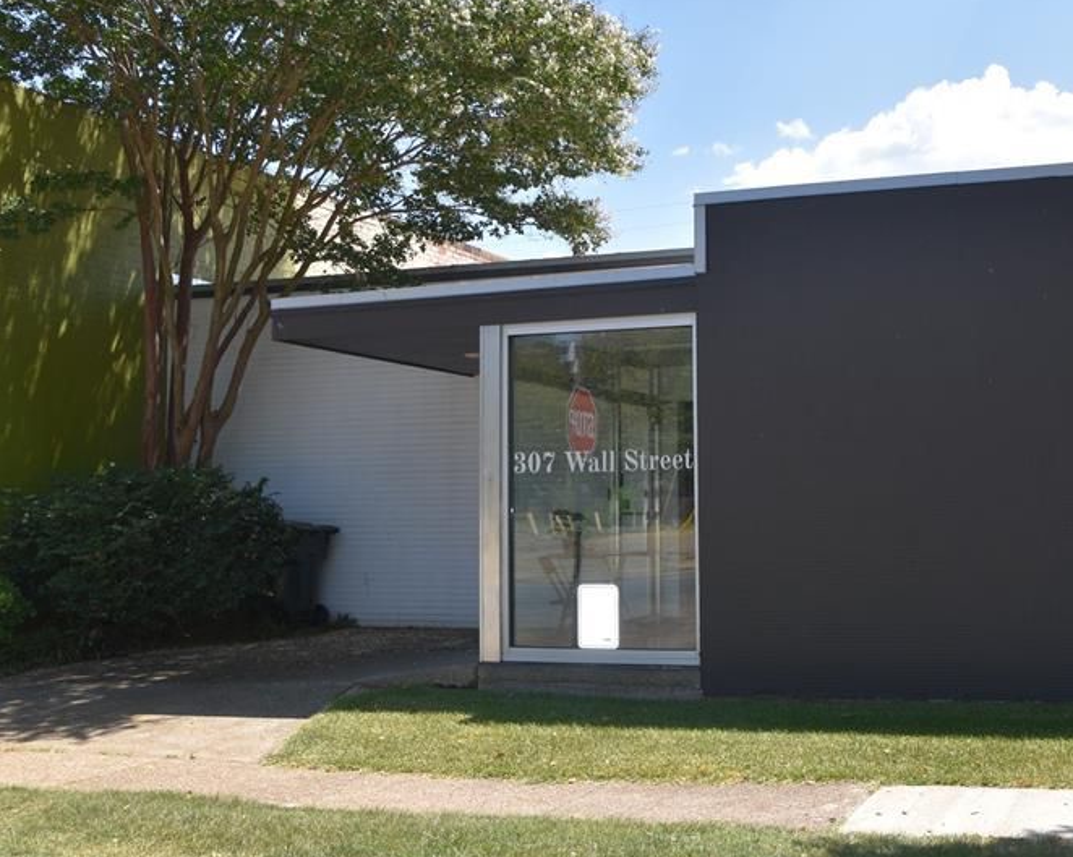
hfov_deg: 39.9
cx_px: 750
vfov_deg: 32.9
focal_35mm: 46
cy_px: 386
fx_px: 1451
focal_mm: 21
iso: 100
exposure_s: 1/200
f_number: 9
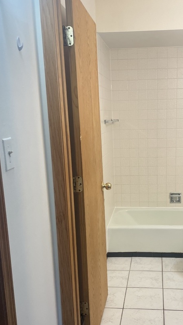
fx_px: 328
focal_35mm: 38
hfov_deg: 30.8
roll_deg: +2.2
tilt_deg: -8.9
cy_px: 182
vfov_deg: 52.6
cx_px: 133
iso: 125
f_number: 1.6
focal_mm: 4.2
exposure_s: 1/120
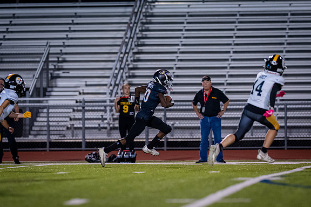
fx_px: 2686
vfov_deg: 4.4
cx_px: 143
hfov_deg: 6.6
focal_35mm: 311
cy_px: 124
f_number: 2
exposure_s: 1/1250
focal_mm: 135
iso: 2000
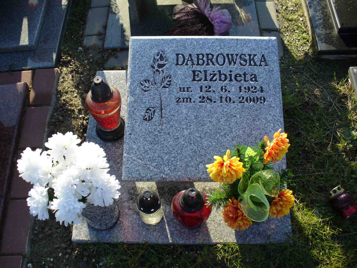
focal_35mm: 37
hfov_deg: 50.1
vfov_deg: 38.7
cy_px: 134
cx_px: 178
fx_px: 382
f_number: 2.8
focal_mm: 6.1
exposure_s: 1/400
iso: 80
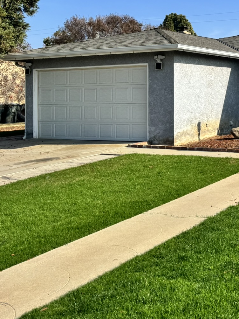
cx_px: 305
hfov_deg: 25.7
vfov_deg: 38.1
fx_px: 451
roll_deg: +0.9
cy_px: 85
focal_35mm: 49
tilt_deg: +1.4
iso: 80
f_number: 1.78
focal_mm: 6.76
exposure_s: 1/3597
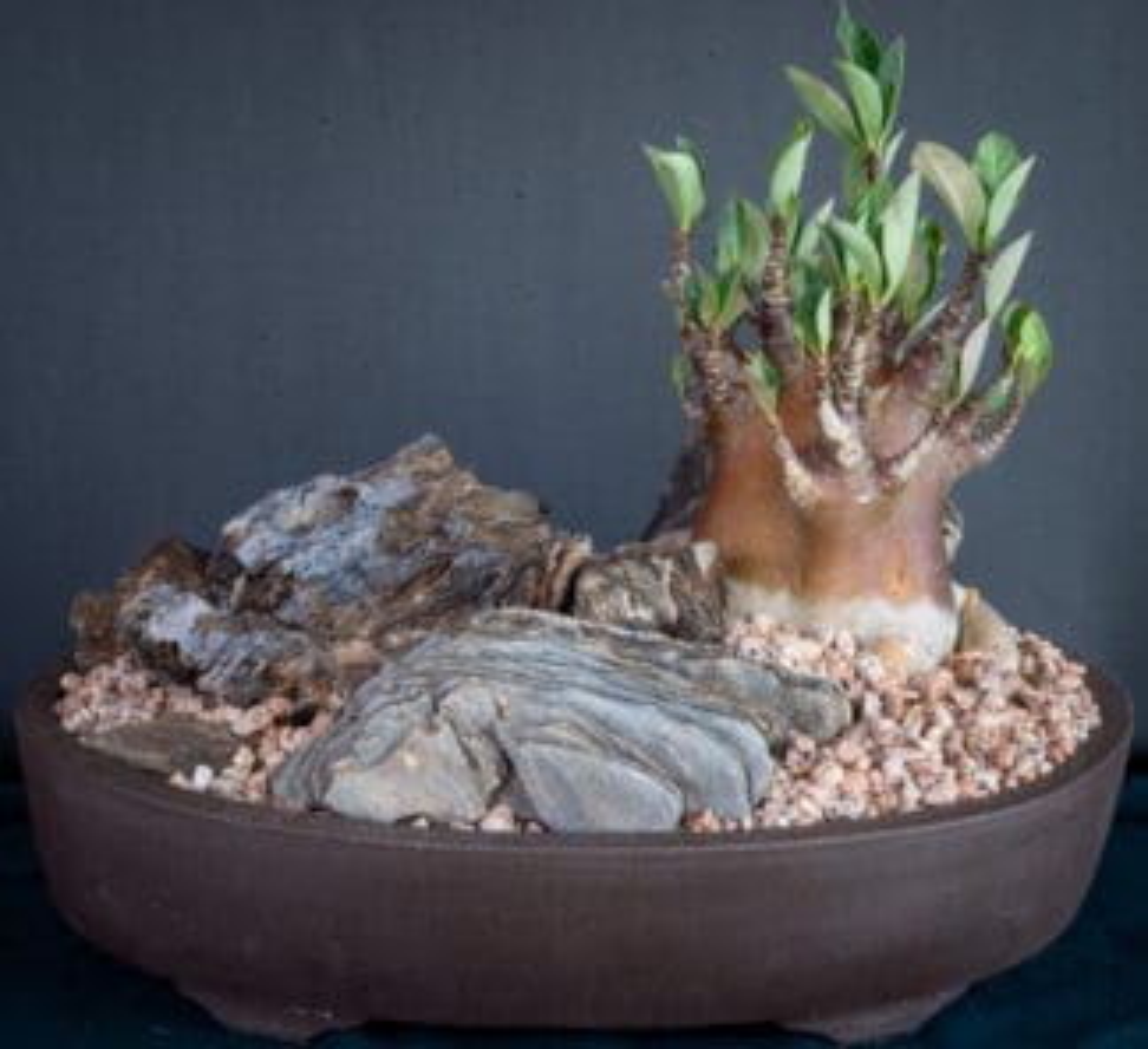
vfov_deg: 21.5
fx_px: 2761
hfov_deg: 23.5
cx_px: 610
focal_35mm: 77
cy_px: 552
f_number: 32
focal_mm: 60
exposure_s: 6
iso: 100
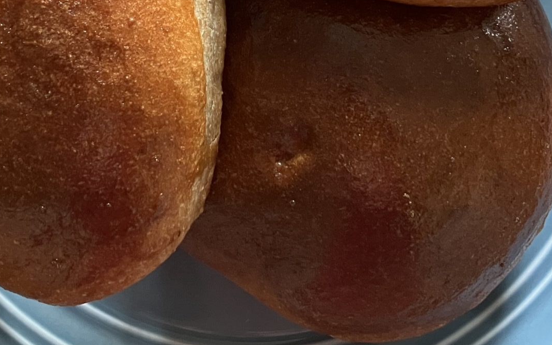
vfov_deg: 17.9
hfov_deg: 28.9
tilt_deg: -85.5
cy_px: 9
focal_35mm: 71
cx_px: 216
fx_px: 1068
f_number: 1.8
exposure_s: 1/45
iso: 320
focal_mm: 3.99
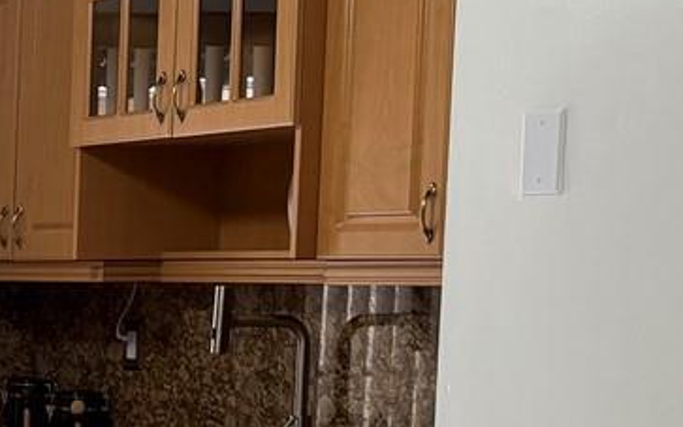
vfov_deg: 11.5
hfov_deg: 16.4
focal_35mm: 112
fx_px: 2085
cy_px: 476
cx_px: -438
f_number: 1.78
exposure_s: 1/120
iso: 250
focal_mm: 6.76
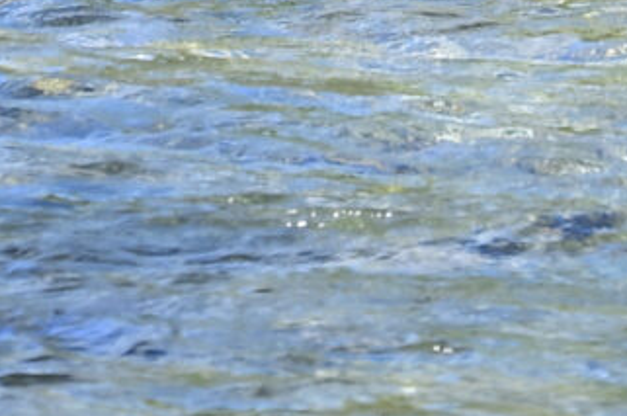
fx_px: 8747
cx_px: 559
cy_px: -1226
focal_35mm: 503
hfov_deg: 4.1
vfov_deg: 2.7
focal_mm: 63
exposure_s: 1/125
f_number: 11
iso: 320
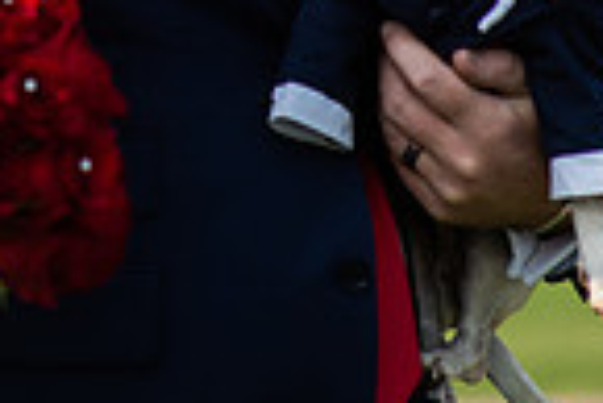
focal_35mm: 340
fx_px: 5701
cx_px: -100
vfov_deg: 4.0
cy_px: -372
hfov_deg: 6.0
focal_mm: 85
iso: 160
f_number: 2.2
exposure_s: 1/3200
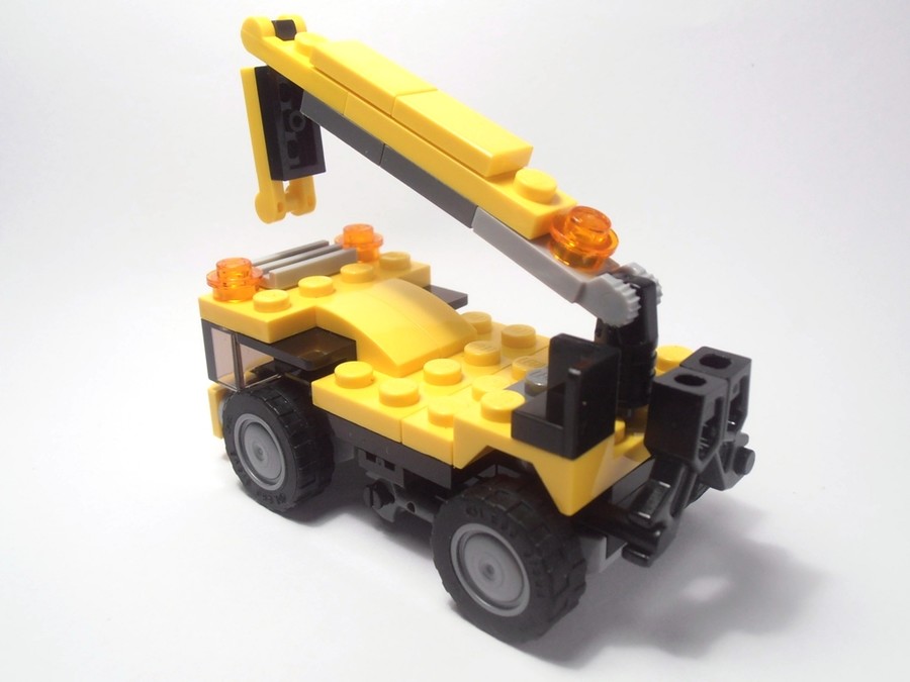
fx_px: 973
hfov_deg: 50.1
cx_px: 455
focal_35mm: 37
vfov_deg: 38.7
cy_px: 341
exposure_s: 1/60
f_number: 3.9
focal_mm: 6.61
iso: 80
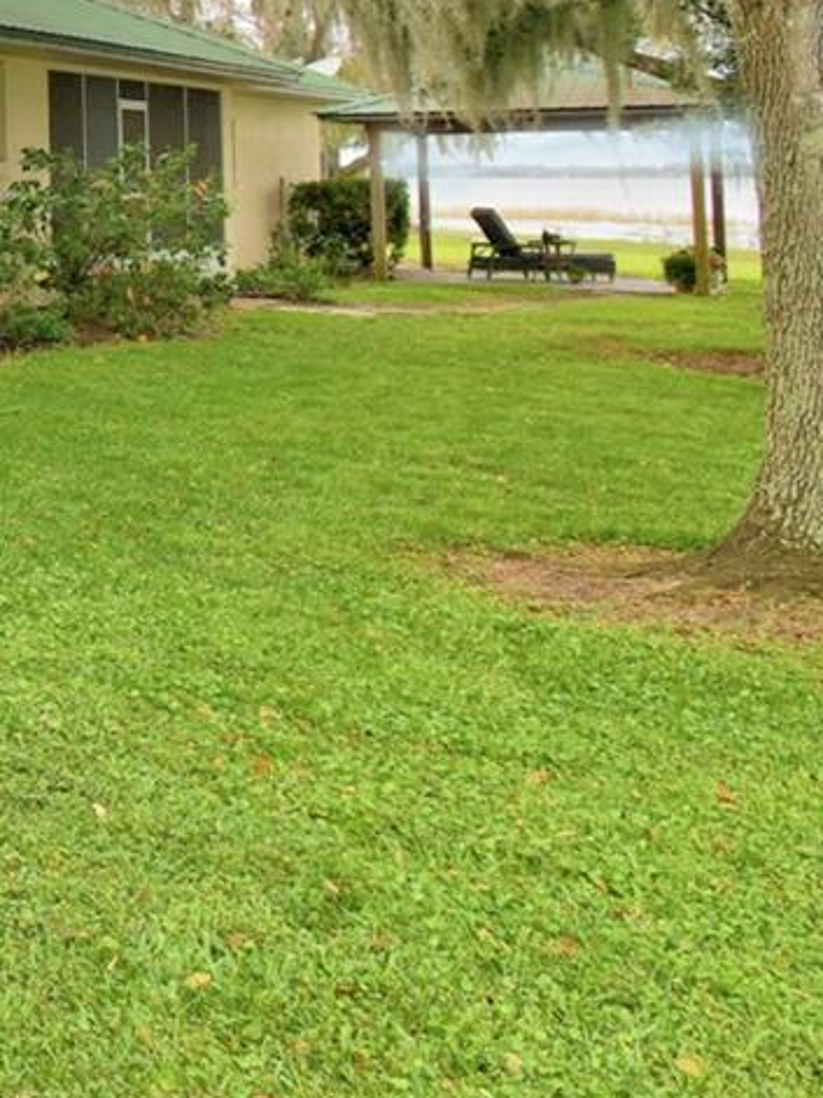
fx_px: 1554
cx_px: -746
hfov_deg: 19.6
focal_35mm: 49
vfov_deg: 36.2
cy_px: 82
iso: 100
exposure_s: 1/250
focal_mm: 10
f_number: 8
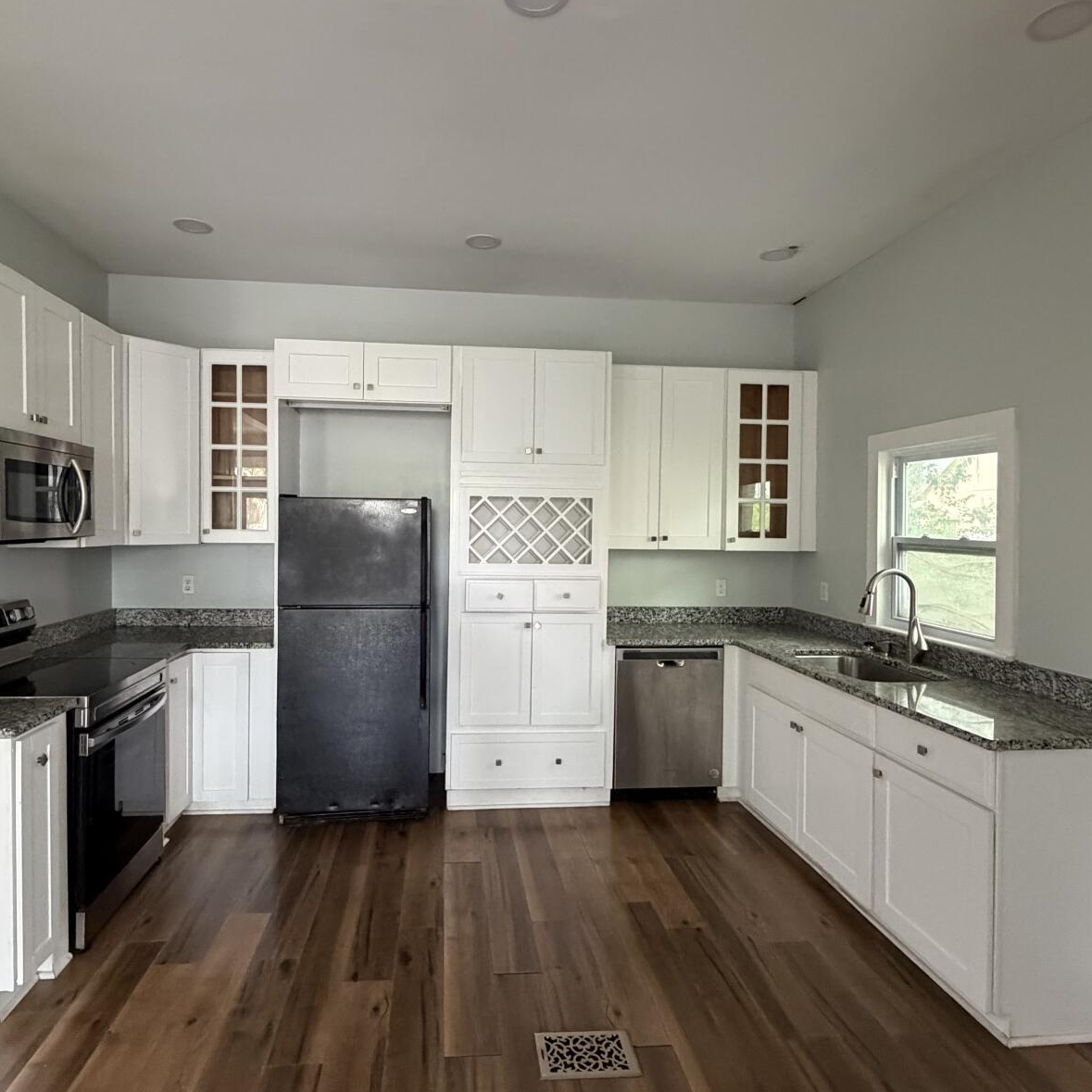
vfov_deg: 72.1
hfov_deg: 72.0
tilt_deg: -1.7
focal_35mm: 21
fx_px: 749
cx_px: 499
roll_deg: -1.2
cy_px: 536
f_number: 2.2
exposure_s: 1/60
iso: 640
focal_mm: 2.22
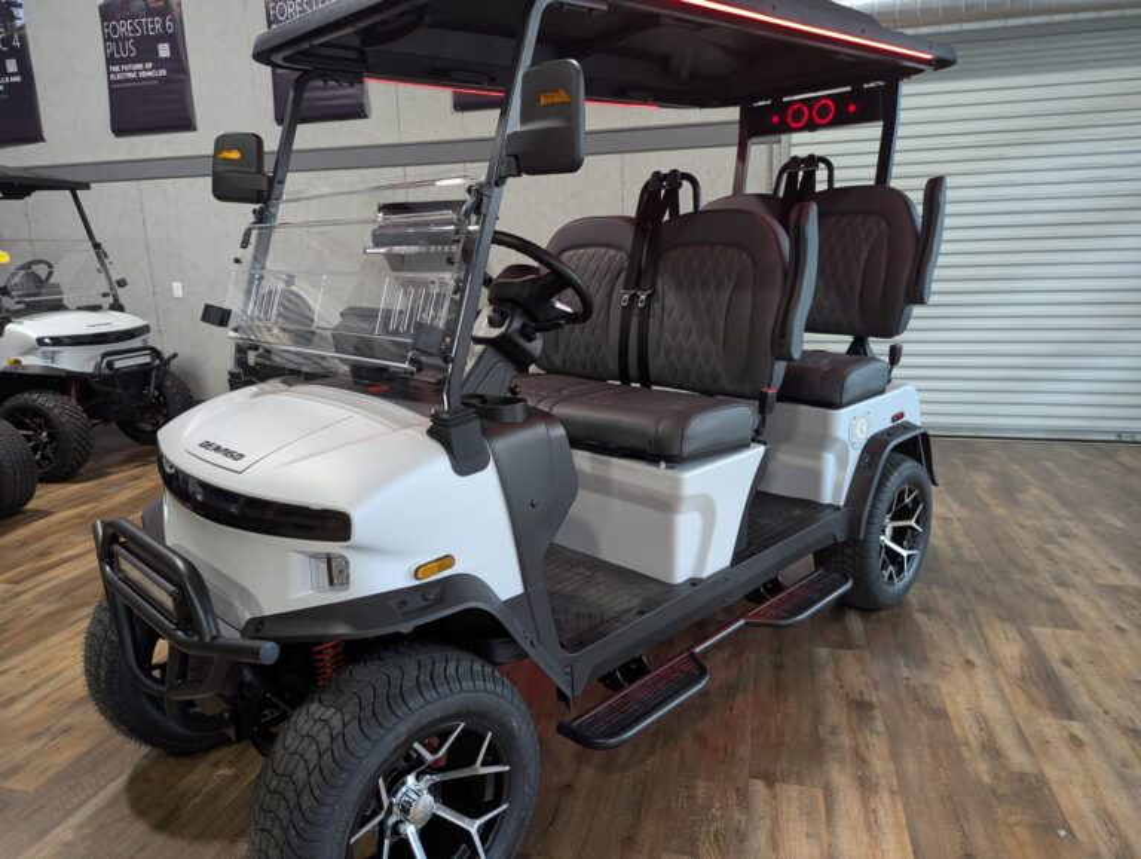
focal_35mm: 24
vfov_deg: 56.9
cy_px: 430
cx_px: 570
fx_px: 792
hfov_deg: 71.5
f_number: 1.85
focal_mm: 6.81
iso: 393
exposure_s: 1/214
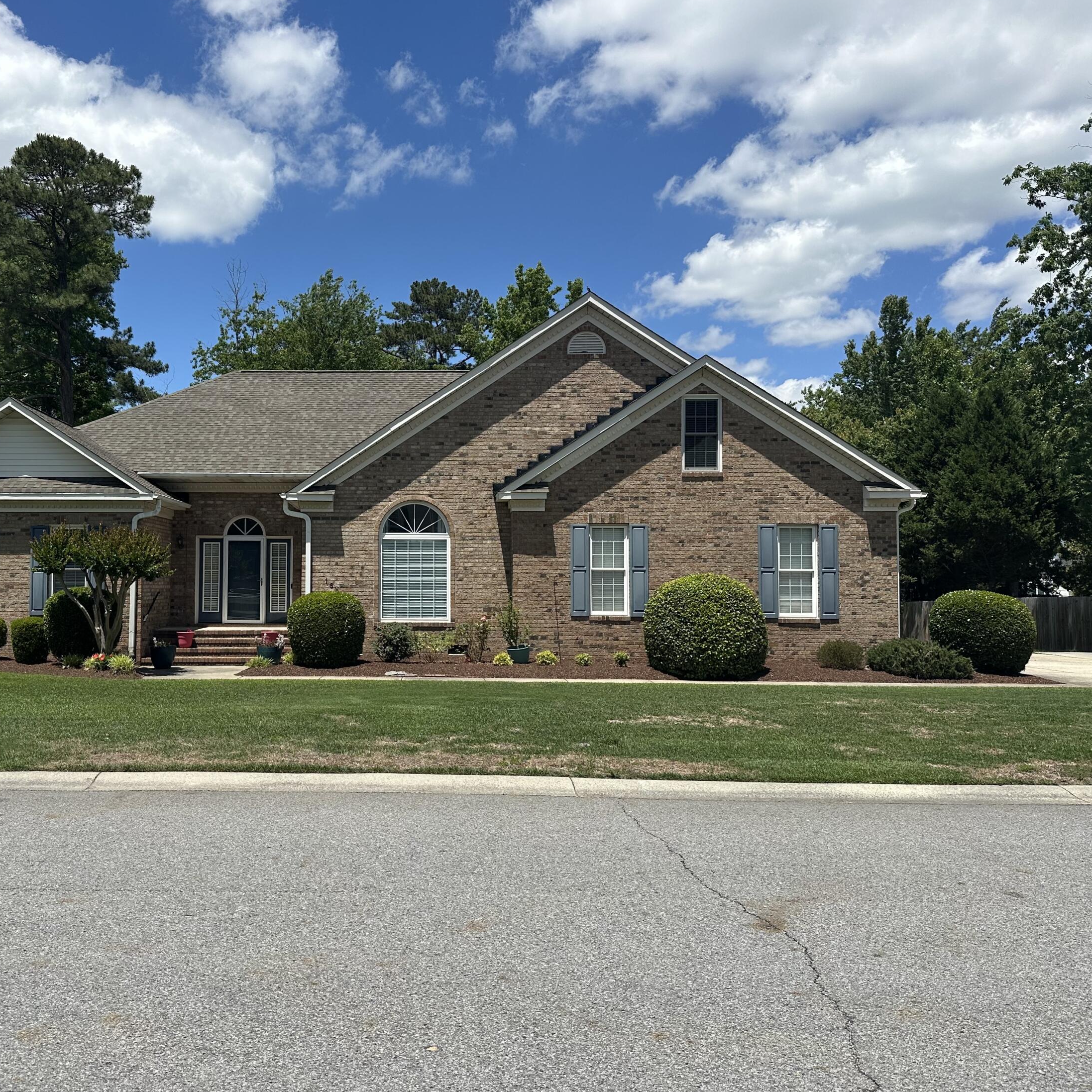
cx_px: 397
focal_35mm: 29
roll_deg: -0.6
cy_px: 537
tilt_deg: +4.1
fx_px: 1035
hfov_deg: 54.9
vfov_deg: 55.6
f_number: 1.78
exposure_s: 1/5848
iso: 80
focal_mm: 6.86
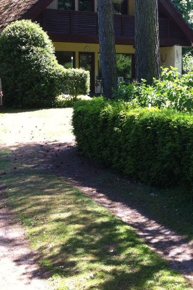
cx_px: 175
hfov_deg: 19.6
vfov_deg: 29.5
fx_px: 547
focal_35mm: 68
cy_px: 101
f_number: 2.8
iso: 80
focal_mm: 3.85
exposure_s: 1/161
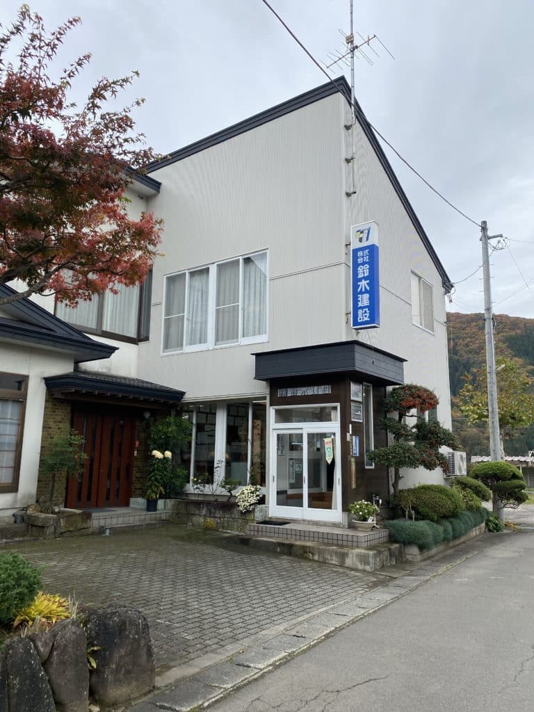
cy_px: 356
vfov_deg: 67.3
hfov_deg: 53.1
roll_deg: +0.4
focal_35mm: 26
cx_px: 267
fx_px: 535
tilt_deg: +13.0
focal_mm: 4.25
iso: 32
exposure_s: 1/833
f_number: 1.8
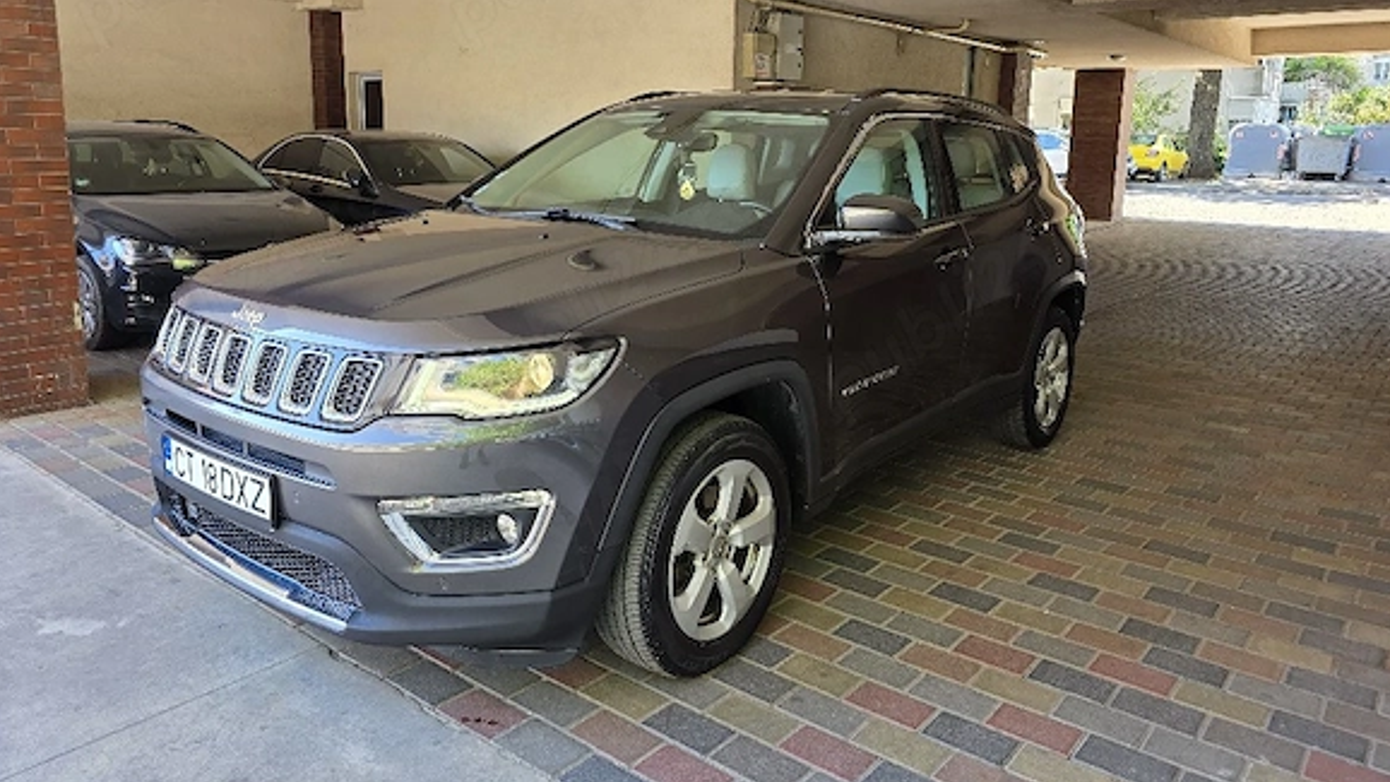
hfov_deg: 71.9
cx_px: 700
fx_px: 958
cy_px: 306
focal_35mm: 26
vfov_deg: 44.1
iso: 80
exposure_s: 1/182
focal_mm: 6.3
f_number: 1.7
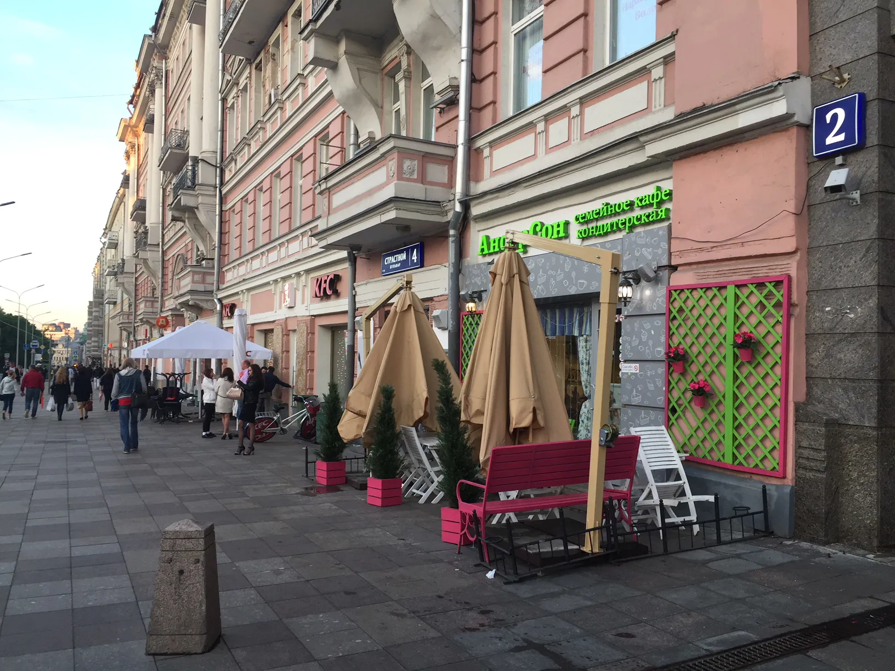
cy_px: 336
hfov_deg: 61.7
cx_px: 448
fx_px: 750
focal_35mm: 29
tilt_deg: +0.9
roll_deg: -2.1
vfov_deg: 48.2
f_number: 2.2
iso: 50
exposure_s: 1/100
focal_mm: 4.15
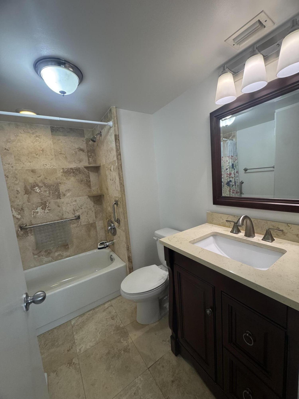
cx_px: 150
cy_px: 200
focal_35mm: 14
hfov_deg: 85.7
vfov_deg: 102.1
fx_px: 161
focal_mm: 2.22
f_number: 2.2
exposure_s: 1/60
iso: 200
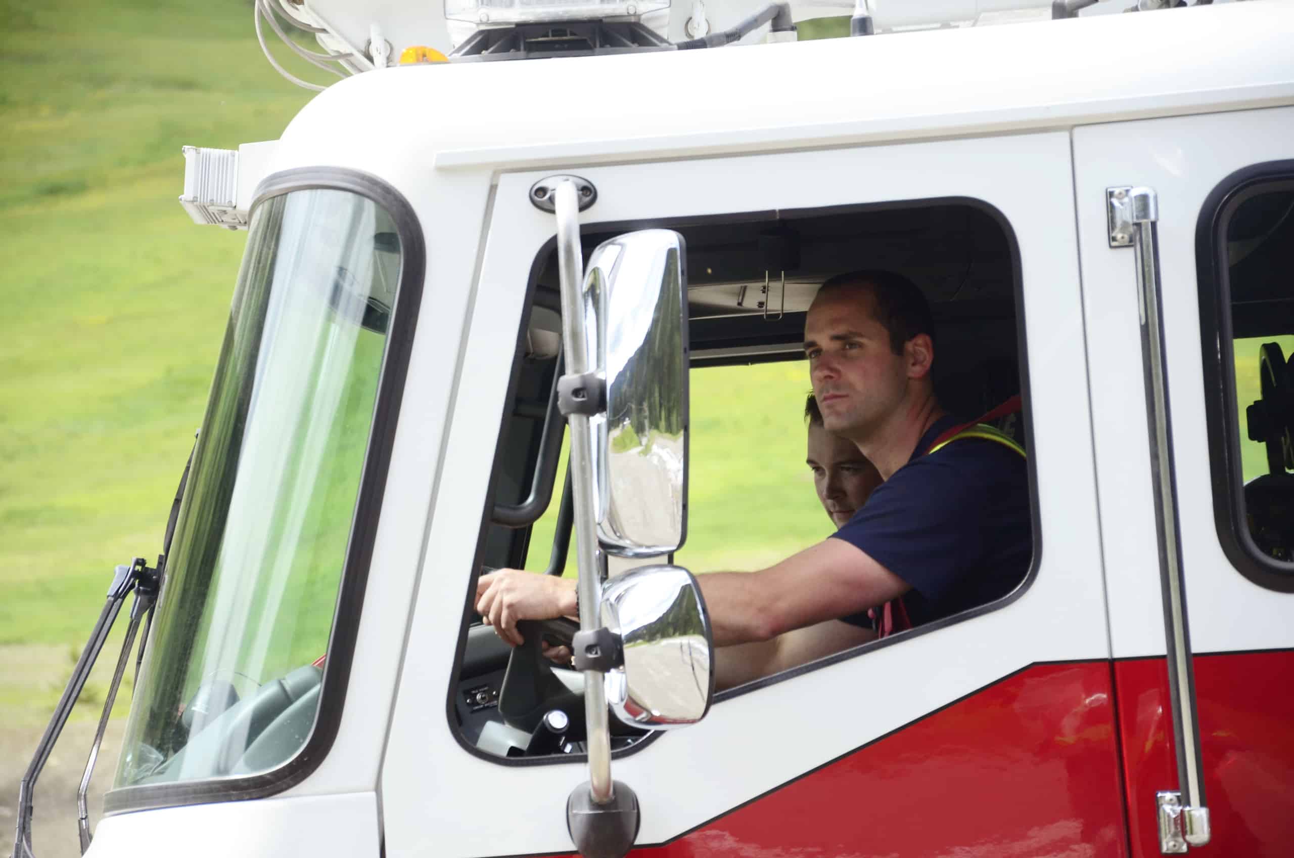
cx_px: 647
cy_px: 429
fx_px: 5650
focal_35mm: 158
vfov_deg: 8.7
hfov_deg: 13.1
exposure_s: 1/400
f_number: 5.6
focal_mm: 105
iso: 250
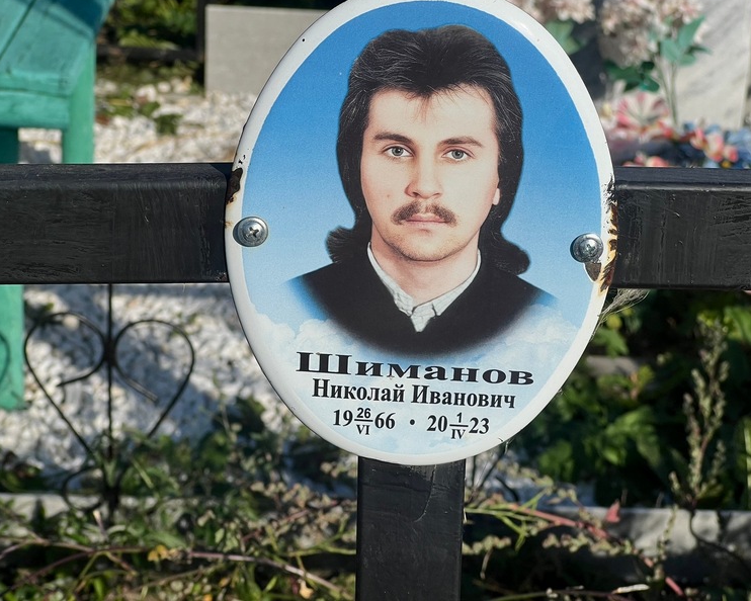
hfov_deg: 23.6
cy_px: 298
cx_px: 385
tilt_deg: -22.8
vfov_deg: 19.0
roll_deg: -1.3
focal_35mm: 81
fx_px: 1801
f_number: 2.8
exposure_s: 1/1597
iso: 32
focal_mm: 9
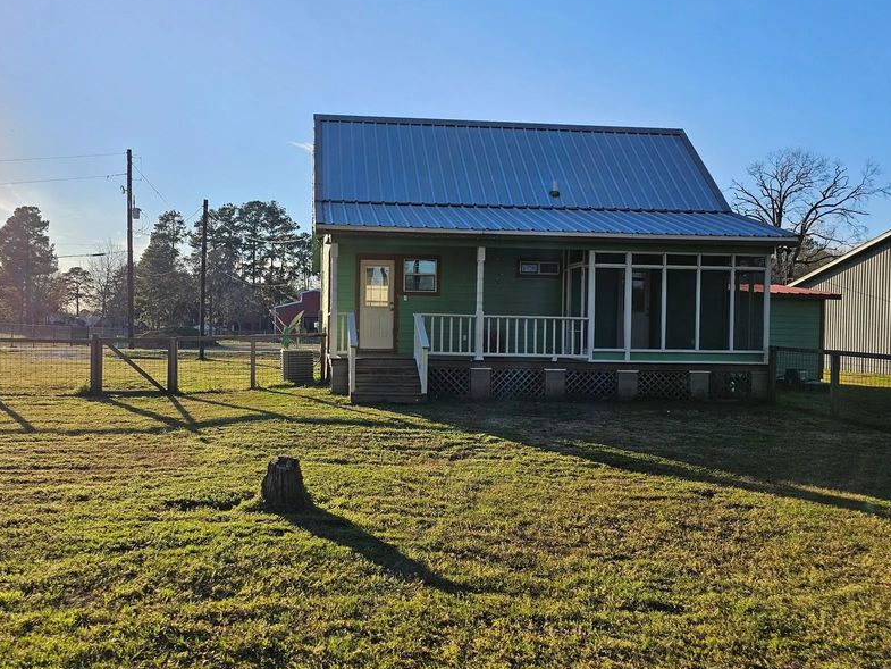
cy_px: 328
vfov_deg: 46.8
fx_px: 772
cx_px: 395
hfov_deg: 59.8
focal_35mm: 30
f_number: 1.7
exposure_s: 1/511
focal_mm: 6.3
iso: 10
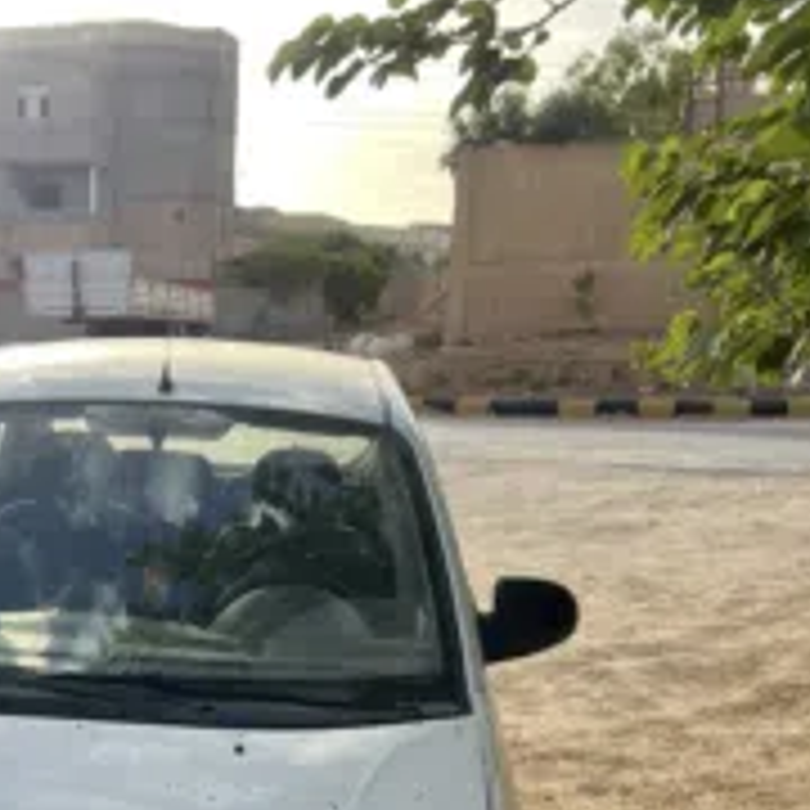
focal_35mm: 51
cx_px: 207
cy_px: 855
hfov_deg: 32.8
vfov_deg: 30.4
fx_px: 1350
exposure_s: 1/965
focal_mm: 5.7
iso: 50
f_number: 1.5
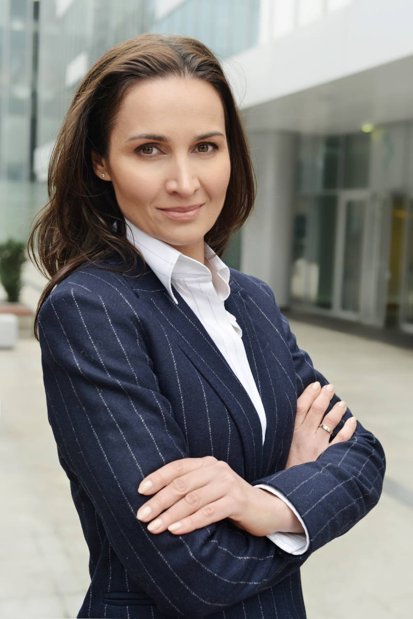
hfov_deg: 27.0
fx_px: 860
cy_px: 310
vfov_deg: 39.6
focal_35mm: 50
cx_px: 206
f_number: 5.6
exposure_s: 1/200
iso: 320
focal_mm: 50
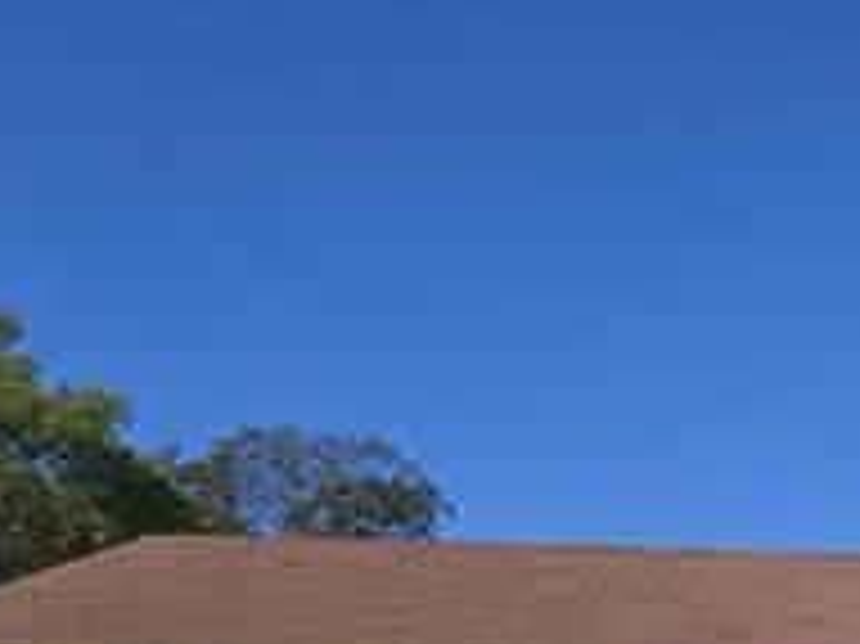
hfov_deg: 22.7
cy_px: 928
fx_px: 1912
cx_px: 1112
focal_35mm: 77
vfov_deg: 17.4
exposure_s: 1/2483
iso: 25
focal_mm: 5.4
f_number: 1.8
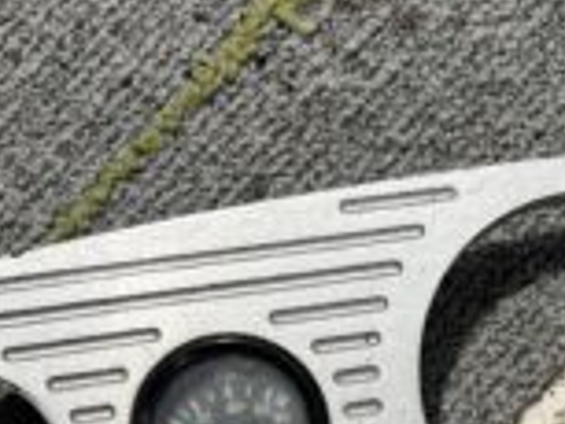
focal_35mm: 68
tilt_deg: -85.4
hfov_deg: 27.7
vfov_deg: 20.9
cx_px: 484
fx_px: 1111
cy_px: 424
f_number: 1.5
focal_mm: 5.7
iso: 80
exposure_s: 1/50
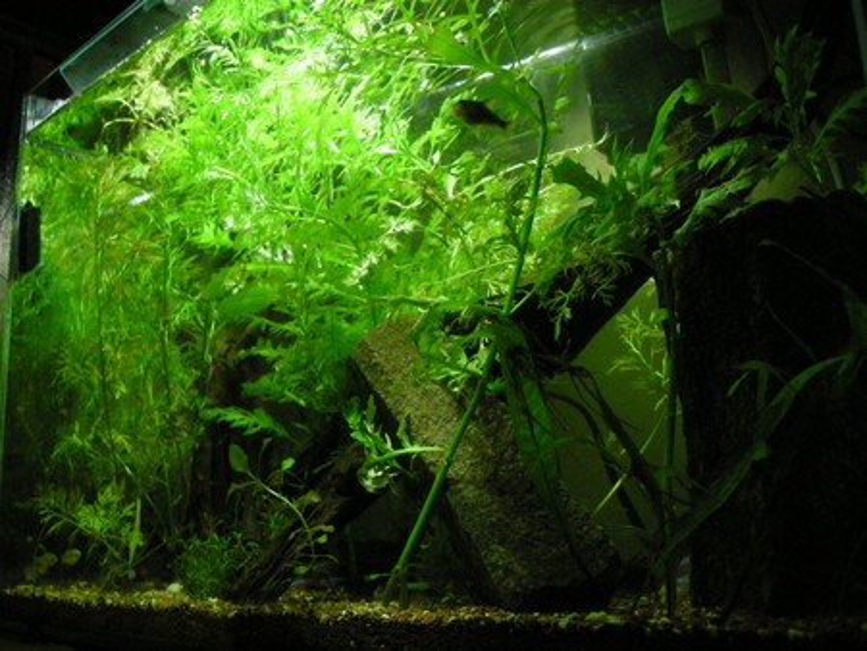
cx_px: 434
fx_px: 877
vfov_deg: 40.7
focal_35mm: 35
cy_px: 326
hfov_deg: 52.6
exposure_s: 1/27
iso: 400
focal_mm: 5.7
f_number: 2.8
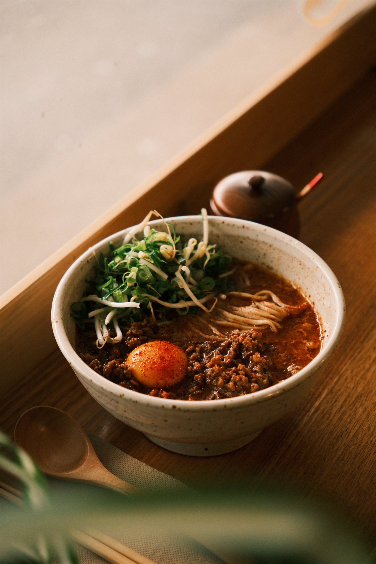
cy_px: 282
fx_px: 987
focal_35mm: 63
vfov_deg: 31.9
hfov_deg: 21.6
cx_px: 188
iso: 800
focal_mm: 42
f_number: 2.8
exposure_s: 1/250
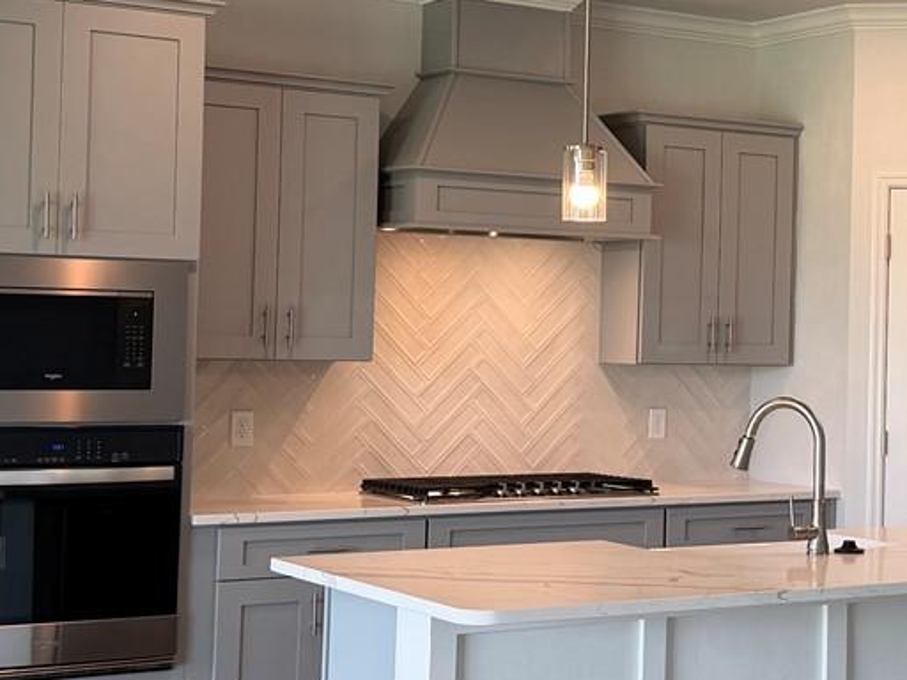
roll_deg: -1.0
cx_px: 834
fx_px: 1965
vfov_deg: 19.6
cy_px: 282
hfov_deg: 25.1
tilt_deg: +1.6
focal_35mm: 75
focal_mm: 6.76
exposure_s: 1/120
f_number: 1.78
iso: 80
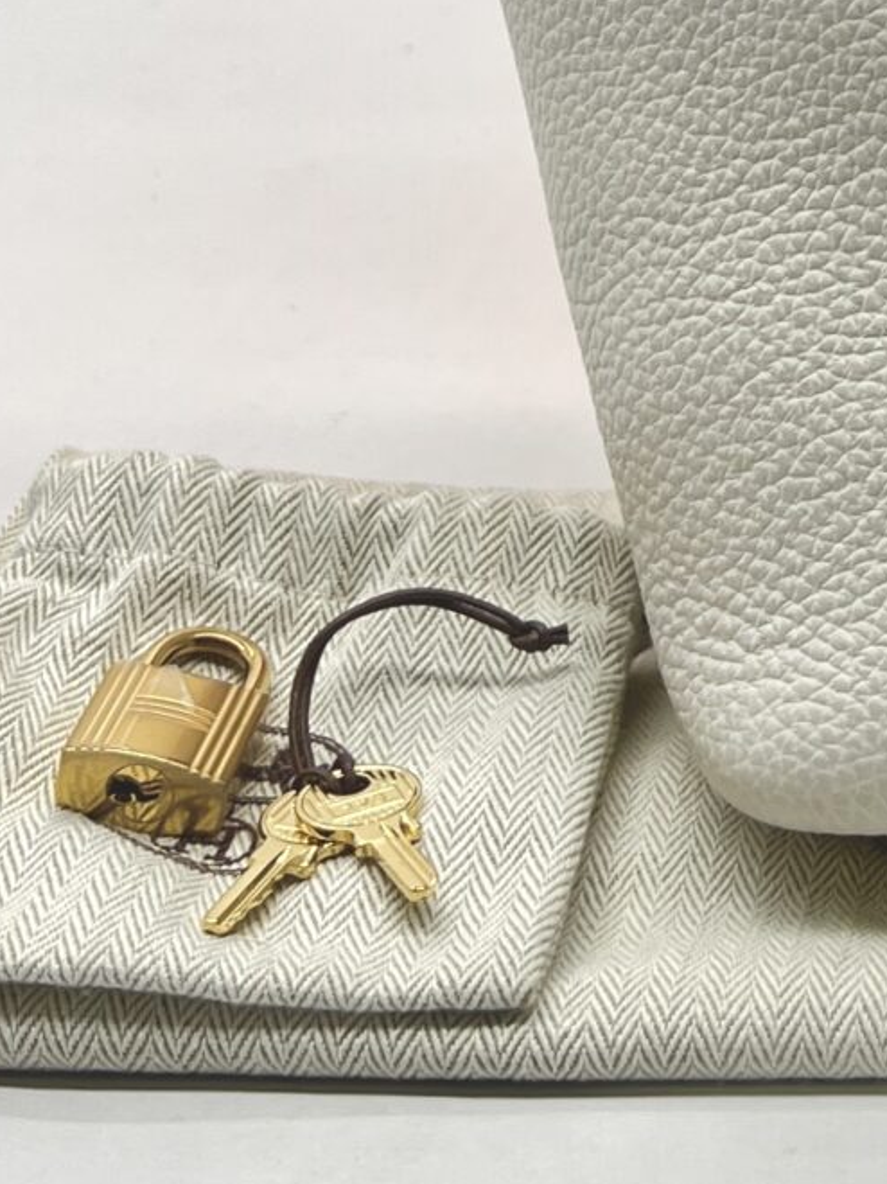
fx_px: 3452
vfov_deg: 18.1
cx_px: 1271
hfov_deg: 13.9
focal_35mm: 101
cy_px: -356
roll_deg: +0.3
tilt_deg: -7.1
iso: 40
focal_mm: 5.7
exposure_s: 1/157
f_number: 1.5
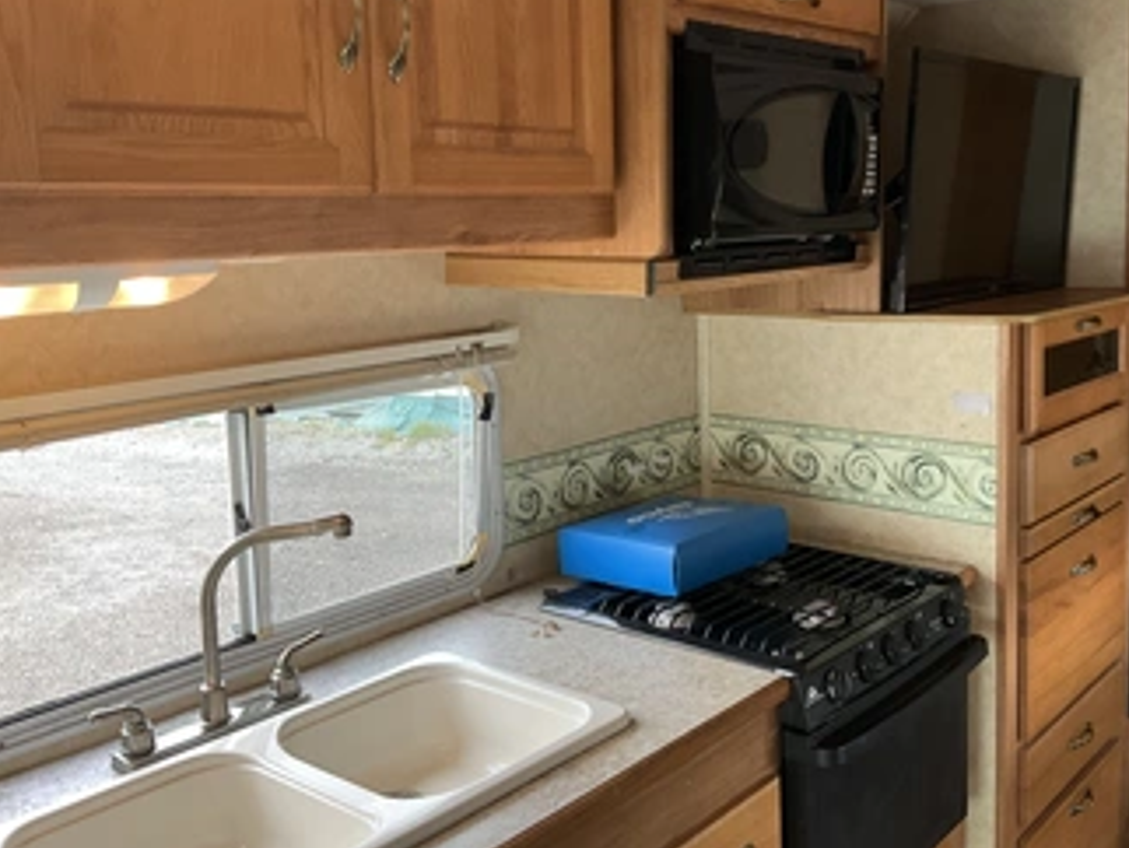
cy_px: 364
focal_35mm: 36
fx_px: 1175
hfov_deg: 51.2
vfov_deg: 39.6
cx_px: 642
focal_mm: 3
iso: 64
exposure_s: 1/100
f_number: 1.8
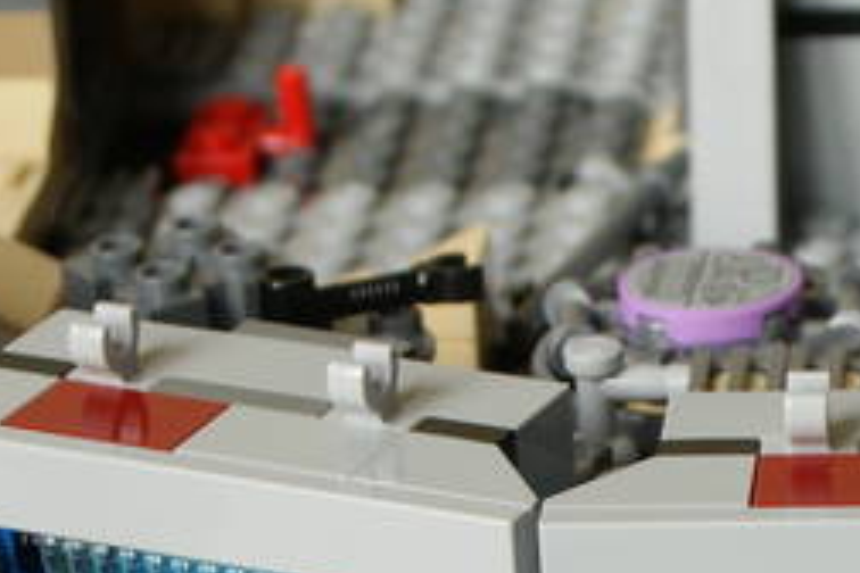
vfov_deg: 5.1
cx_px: 1017
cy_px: 628
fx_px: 6402
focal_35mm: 268
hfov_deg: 7.6
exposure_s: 1/4
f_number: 8
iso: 100
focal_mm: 50
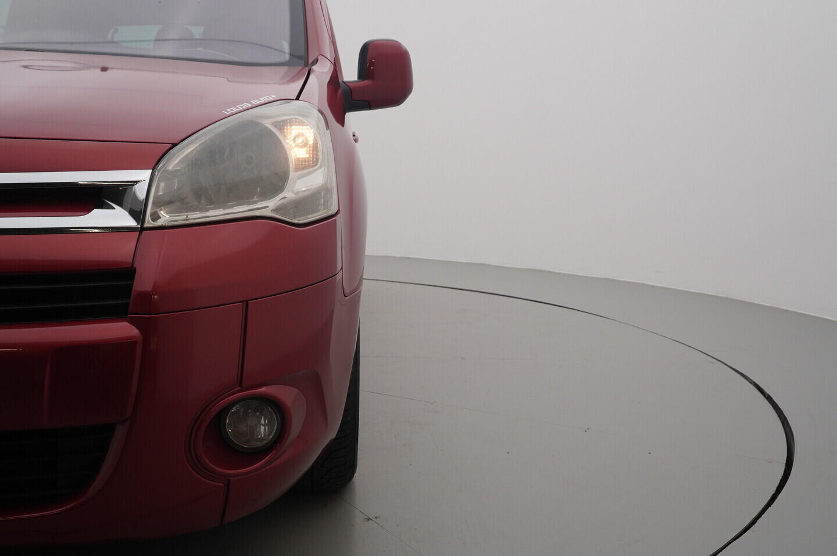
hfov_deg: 53.2
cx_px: 418
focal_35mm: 36
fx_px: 836
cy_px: 278
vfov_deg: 36.8
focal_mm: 24
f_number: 5.6
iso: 500
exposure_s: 1/320
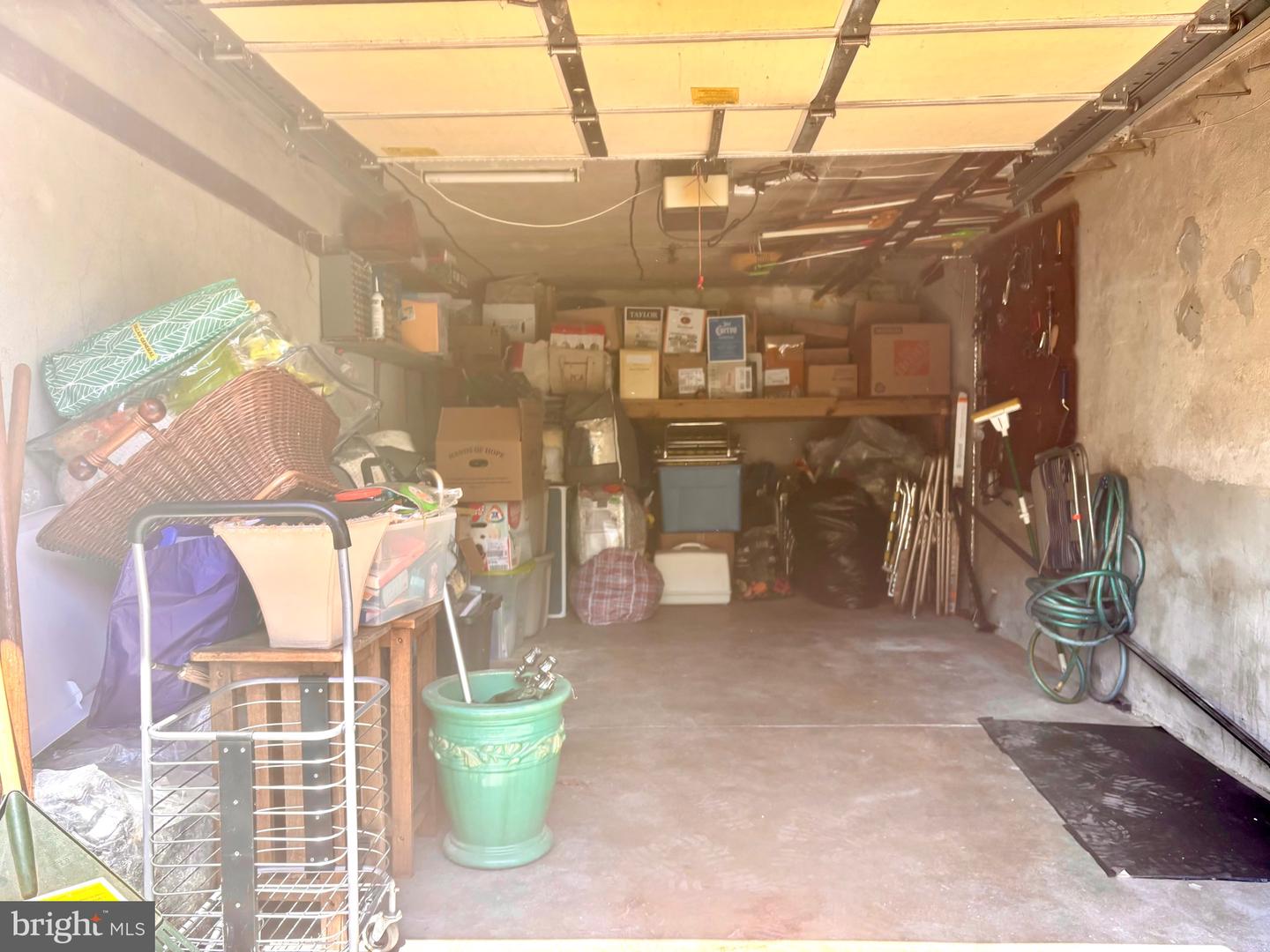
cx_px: 635
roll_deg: +1.1
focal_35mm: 26
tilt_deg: -2.1
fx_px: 954
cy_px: 476
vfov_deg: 53.1
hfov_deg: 67.3
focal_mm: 5.96
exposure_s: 1/312
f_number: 1.6
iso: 50
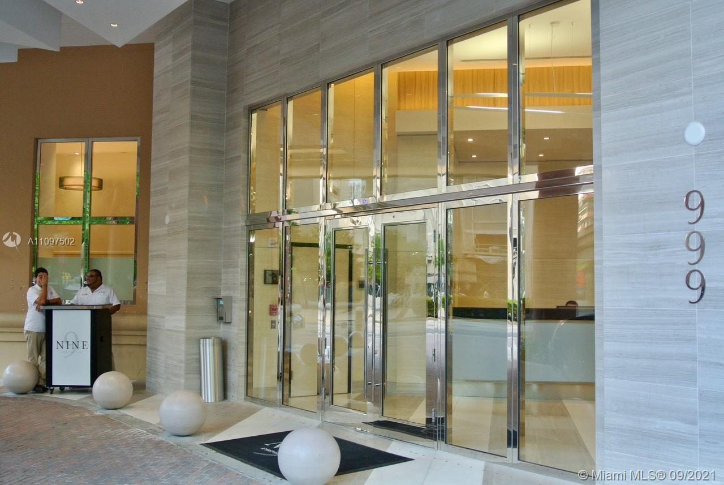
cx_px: 362
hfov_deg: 48.4
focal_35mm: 40
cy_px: 242
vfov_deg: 33.5
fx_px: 805
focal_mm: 15.1
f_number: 4.2
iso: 280
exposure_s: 1/60
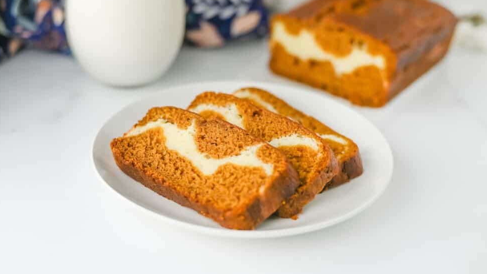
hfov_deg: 37.8
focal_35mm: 55
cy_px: 131
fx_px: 710
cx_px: 241
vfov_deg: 21.8
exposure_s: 1/200
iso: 125
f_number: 3.2
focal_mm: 50
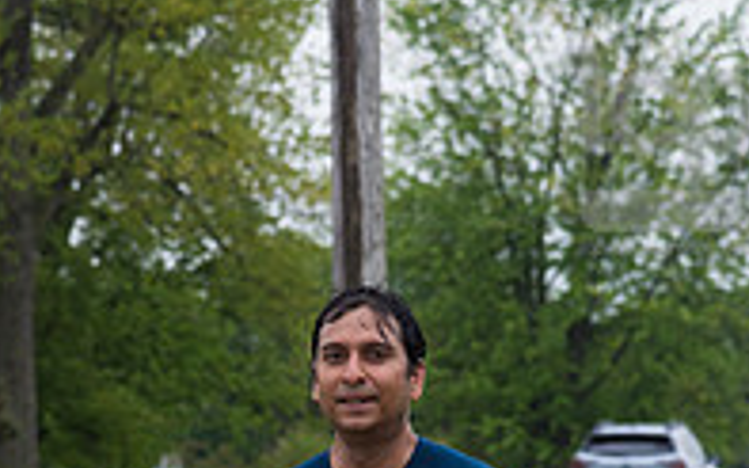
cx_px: 251
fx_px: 5714
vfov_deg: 4.7
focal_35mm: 280
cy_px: 559
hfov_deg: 7.5
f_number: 6.3
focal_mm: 120
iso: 640
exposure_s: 1/640
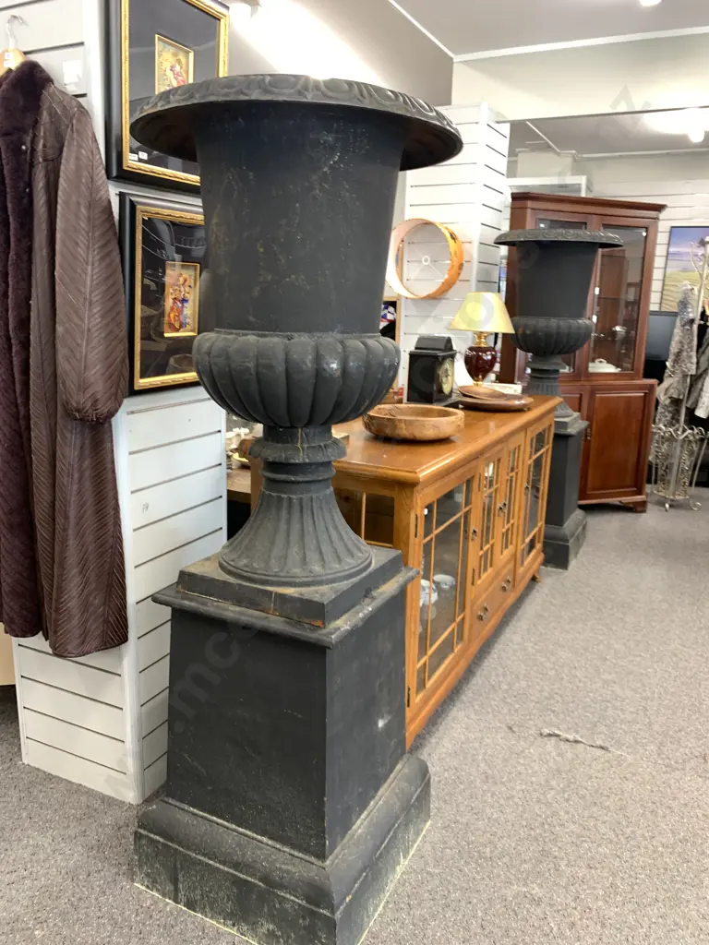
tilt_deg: -13.1
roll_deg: -1.5
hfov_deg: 53.1
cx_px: 354
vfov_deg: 67.3
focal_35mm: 26
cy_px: 472
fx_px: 710
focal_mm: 4.25
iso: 100
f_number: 1.8
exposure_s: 1/50
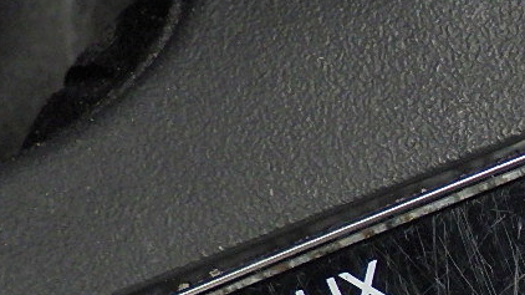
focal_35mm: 205
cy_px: 315
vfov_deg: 5.9
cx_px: 643
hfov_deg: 10.3
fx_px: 2853
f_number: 4.6
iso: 640
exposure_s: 1/80
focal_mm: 11.1
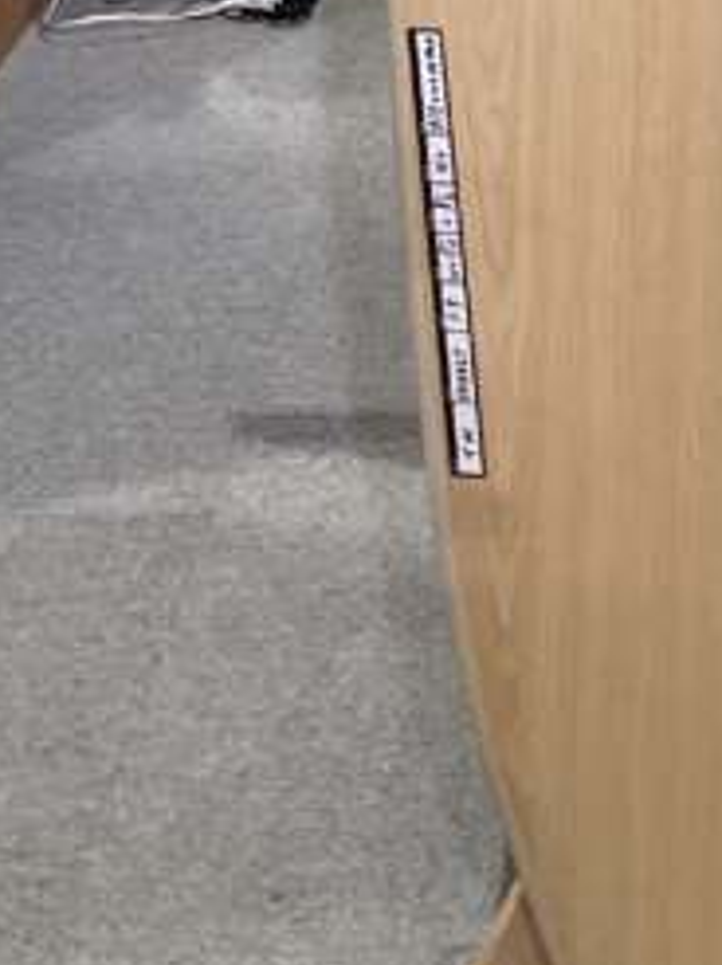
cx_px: 812
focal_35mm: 101
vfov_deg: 18.3
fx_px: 2814
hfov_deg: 14.3
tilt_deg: -15.3
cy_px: -231
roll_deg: -1.3
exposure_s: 1/60
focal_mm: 3.3
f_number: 2.4
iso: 100
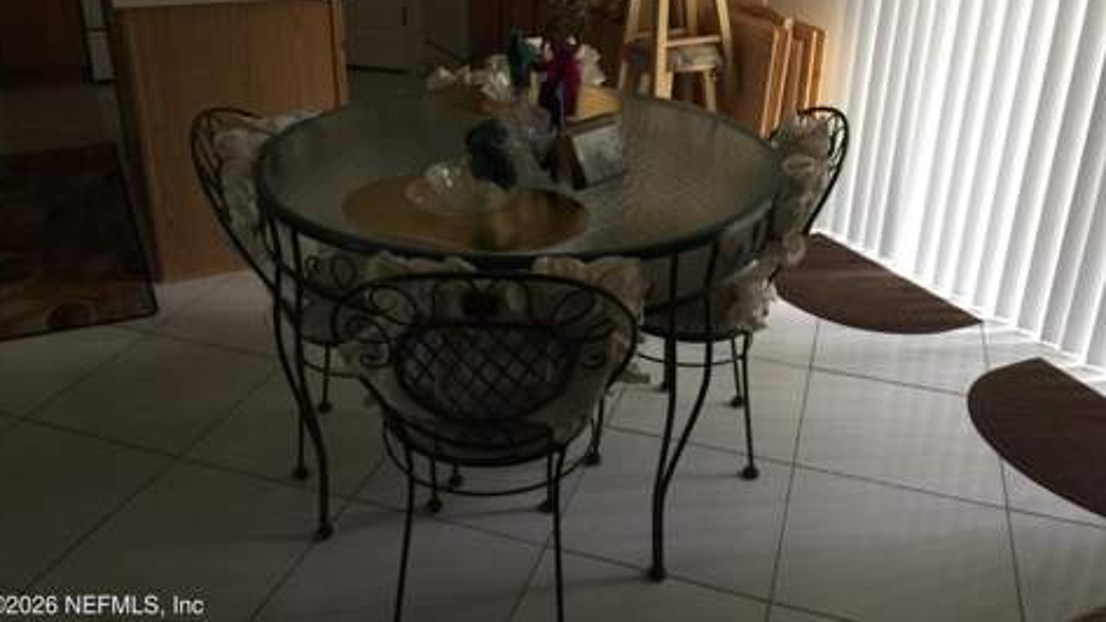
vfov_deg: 36.4
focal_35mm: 32
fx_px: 938
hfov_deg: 61.0
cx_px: 547
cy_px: 221
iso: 80
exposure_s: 1/4
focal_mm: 4.15
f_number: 2.2
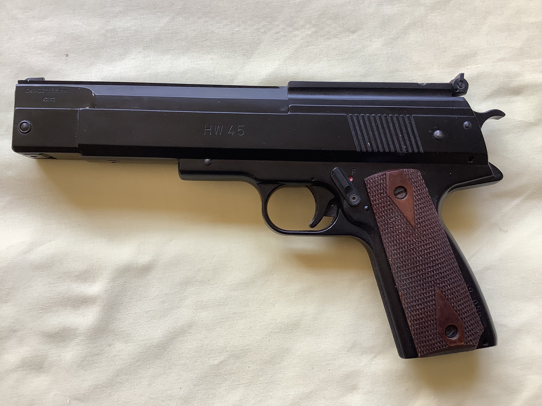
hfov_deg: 58.4
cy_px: 203
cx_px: 271
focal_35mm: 31
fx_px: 485
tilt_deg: -86.0
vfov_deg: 45.4
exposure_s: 1/50
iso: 50
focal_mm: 3.3
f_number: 2.4
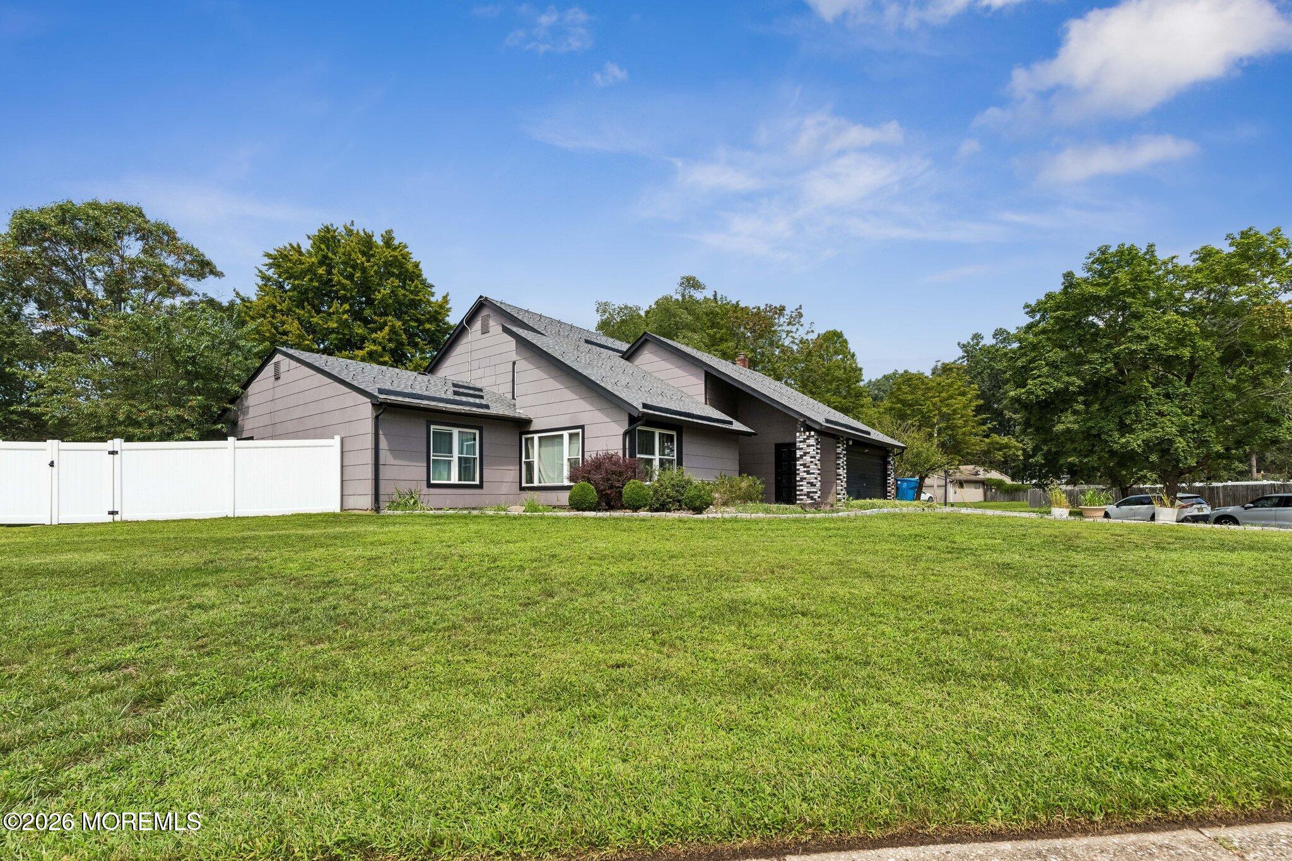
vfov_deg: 77.3
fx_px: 538
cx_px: 646
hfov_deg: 100.4
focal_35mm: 15
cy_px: 430
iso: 1000
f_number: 7.1
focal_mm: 15
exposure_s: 1/4000
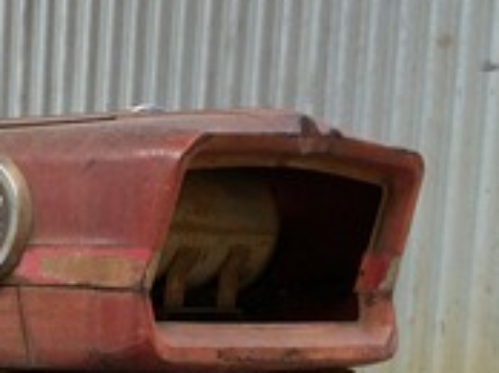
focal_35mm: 138
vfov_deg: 10.3
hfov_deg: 12.8
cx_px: -450
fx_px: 1987
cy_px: 588
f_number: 2.2
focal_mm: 4.12
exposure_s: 1/270
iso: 32
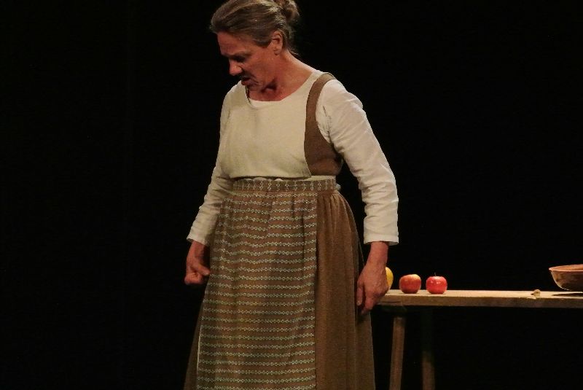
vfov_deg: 6.9
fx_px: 3242
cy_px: 195
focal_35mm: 200
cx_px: 292
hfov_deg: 10.3
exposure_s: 1/125
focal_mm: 74.3
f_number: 4.8
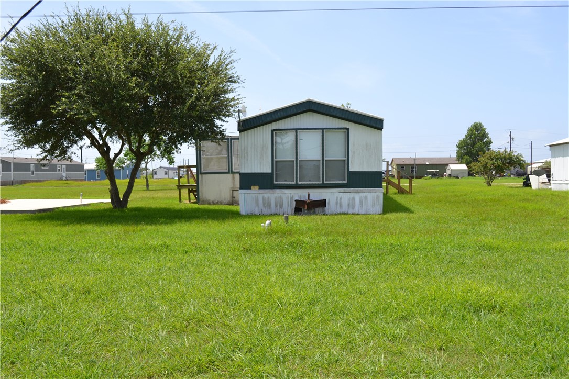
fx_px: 569
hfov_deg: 53.1
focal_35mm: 36
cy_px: 190
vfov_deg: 36.9
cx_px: 284
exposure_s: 1/200
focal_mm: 24
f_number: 7.1
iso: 100
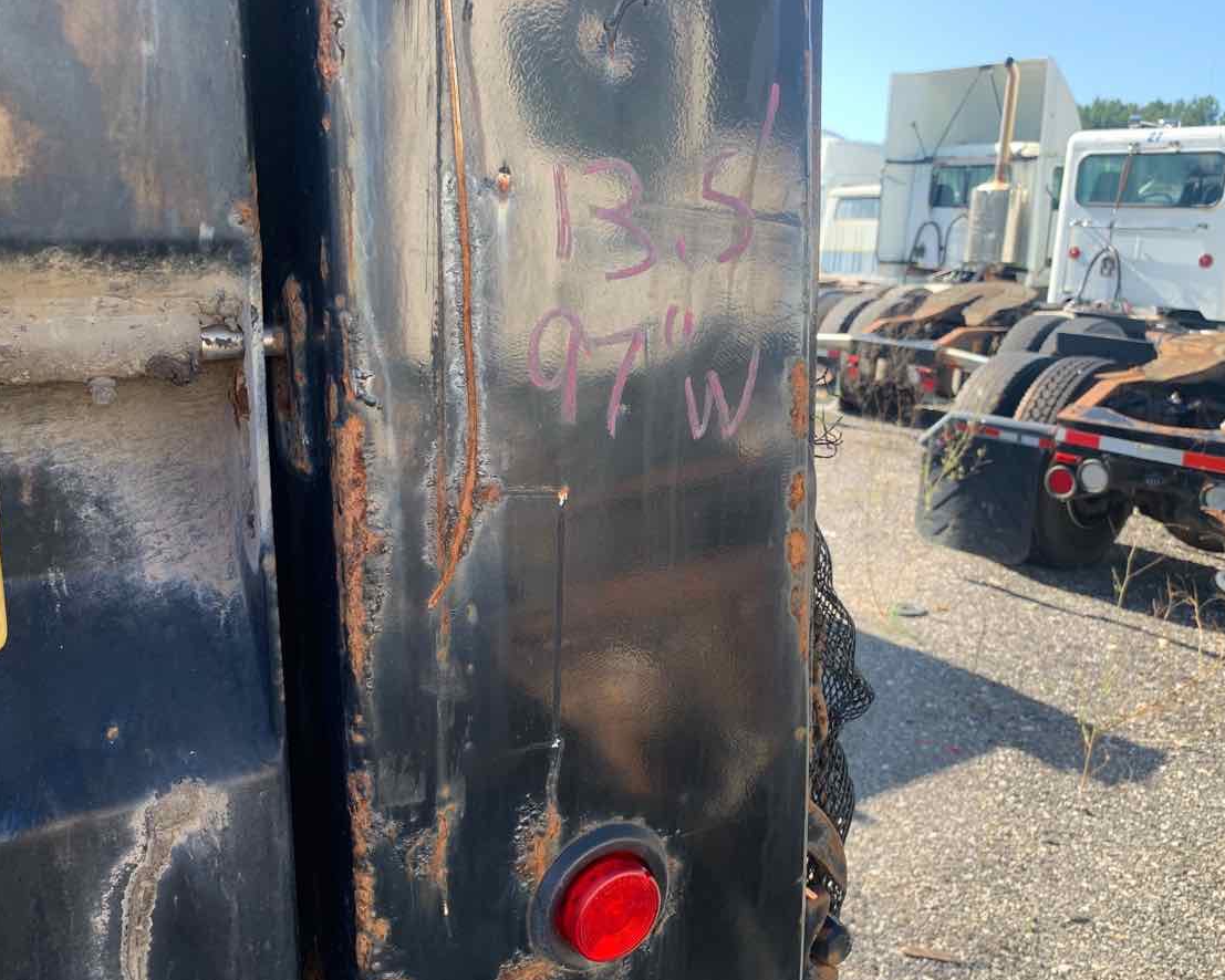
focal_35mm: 28
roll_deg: -1.7
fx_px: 1015
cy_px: 486
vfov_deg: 51.5
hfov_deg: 62.2
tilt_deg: -12.7
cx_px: 600
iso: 25
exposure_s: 1/279
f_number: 1.8
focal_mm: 4.25
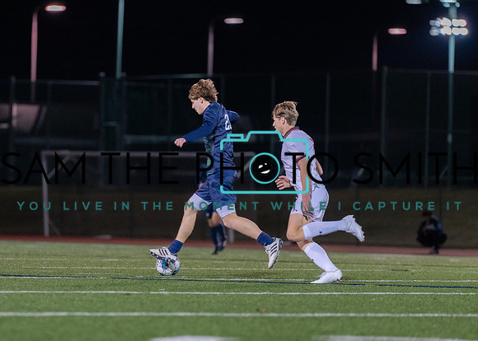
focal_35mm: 304
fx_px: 4127
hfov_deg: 6.6
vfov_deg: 4.7
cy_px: 176
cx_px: 152
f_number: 2.8
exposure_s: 1/1000
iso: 2500
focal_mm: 200
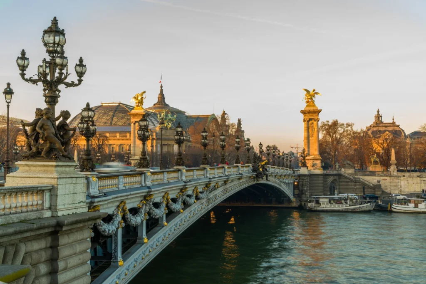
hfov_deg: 49.5
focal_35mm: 39
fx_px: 462
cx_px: 213
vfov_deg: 34.2
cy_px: 142
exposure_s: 1/2
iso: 50
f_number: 16
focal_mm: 39
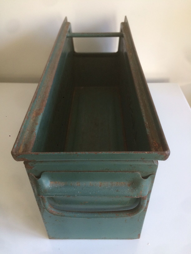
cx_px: 96
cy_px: 127
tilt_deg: -42.5
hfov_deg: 48.2
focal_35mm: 29
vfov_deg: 61.7
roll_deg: +1.2
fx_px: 213
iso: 64
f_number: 2.2
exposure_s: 1/33
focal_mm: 4.15
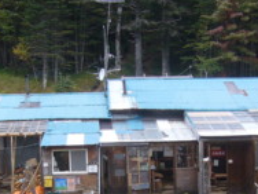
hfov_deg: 23.2
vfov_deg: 17.4
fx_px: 626
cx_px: 158
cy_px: 153
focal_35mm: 84
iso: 80
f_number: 2.8
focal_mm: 5.8
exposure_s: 1/320
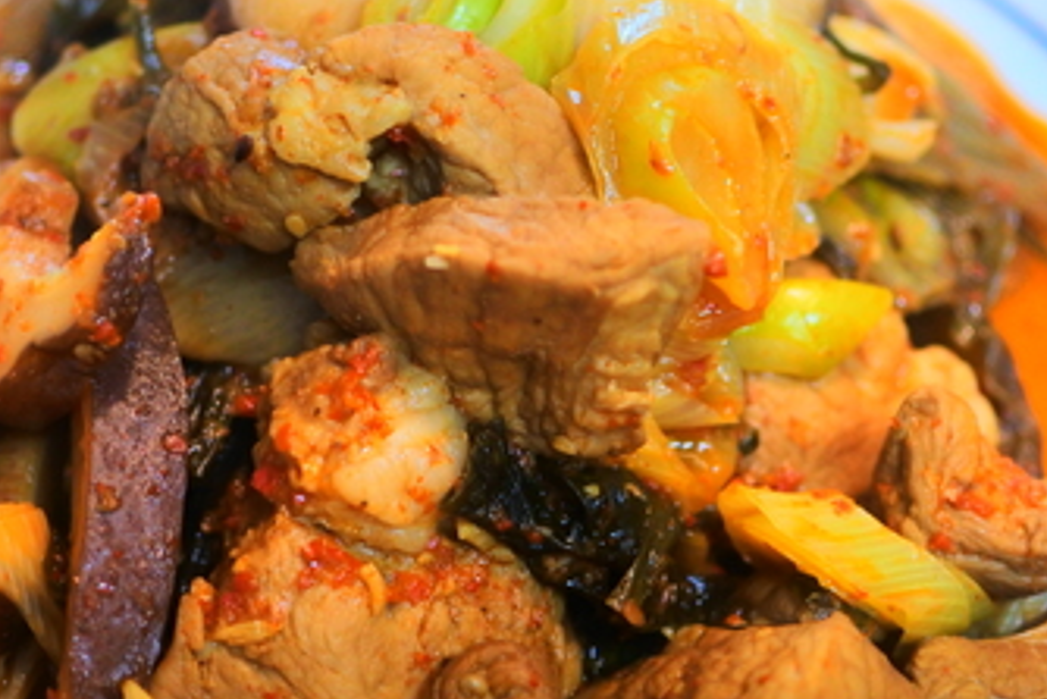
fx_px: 2560
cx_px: 467
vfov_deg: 15.5
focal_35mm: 88
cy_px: 320
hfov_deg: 23.1
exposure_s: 1/250
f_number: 1.8
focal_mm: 18.5
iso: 640
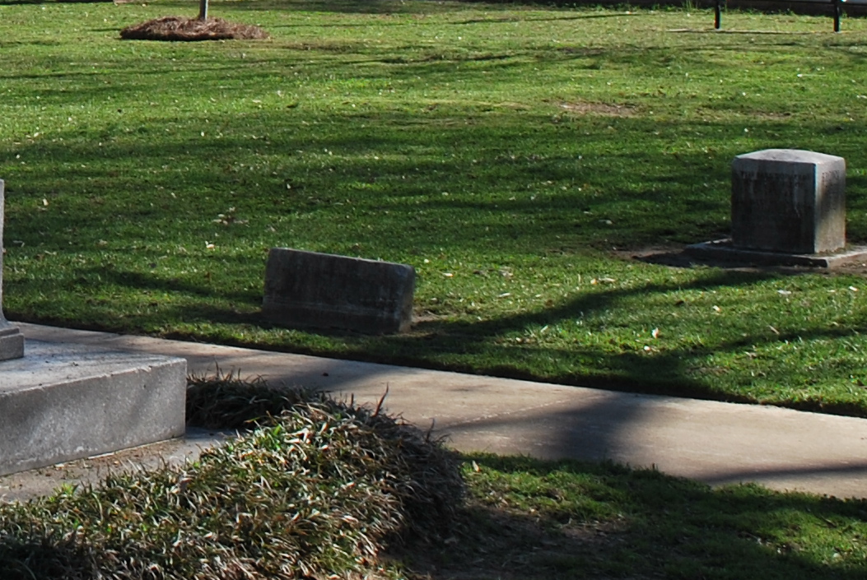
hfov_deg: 14.1
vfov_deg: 9.6
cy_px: -364
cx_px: -375
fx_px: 3324
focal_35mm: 138
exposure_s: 1/200
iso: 100
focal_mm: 25
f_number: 7.1
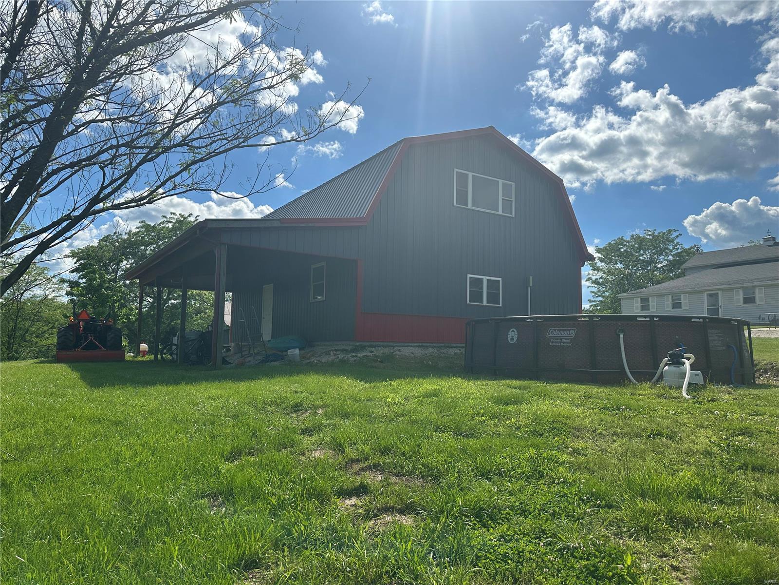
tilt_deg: +6.1
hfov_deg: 71.6
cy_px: 292
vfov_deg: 56.8
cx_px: 390
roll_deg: -0.9
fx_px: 540
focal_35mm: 24
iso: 80
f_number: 1.78
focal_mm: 6.86
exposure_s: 1/8929
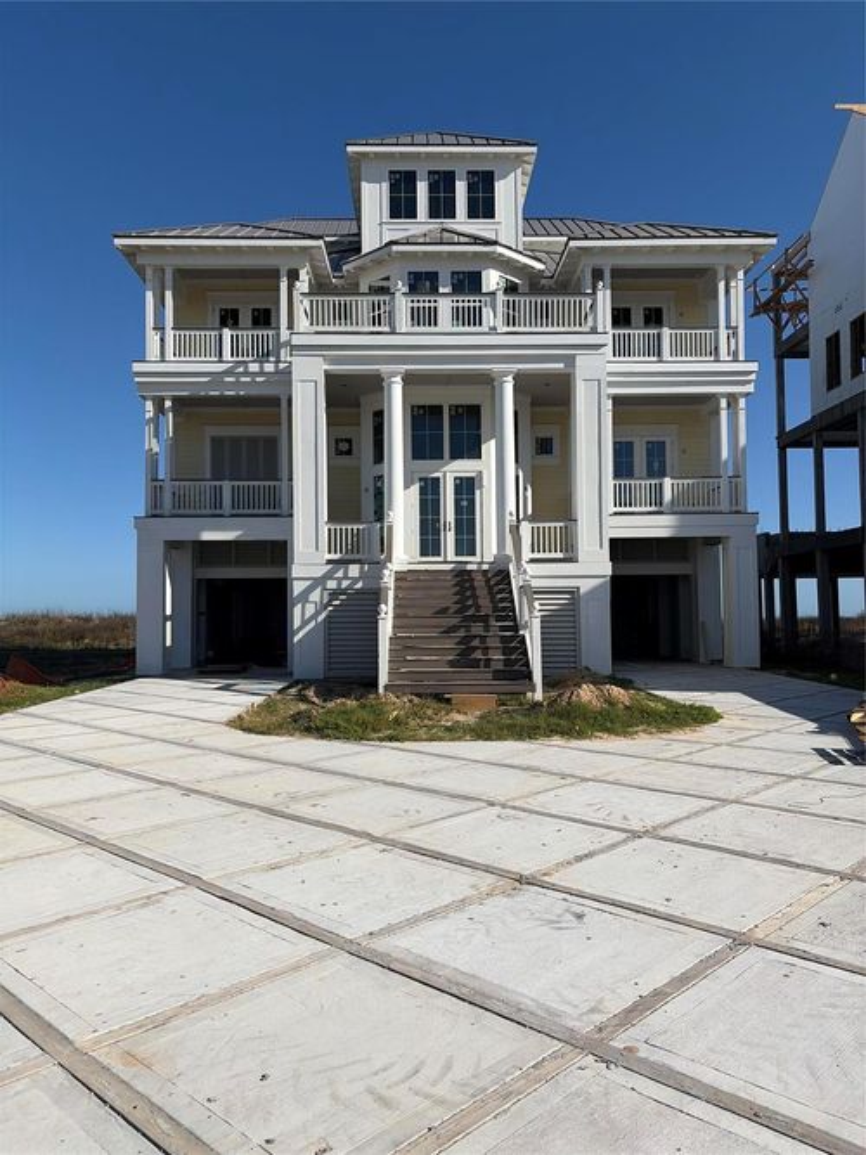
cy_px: 578
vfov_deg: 67.3
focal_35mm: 26
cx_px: 433
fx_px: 868
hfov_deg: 53.0
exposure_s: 1/6993
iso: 50
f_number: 1.6
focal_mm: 5.96
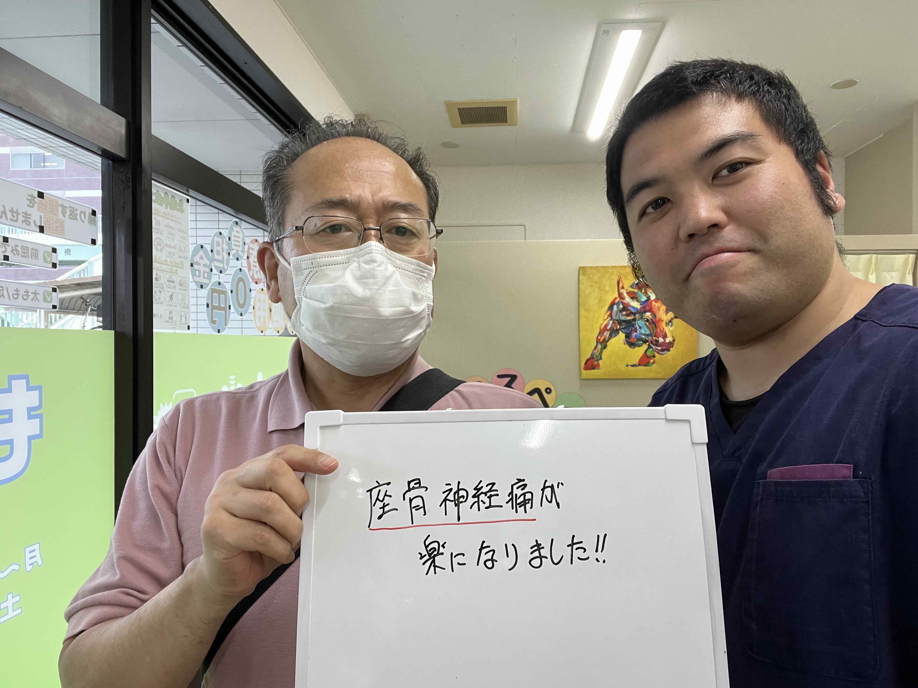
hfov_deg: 73.9
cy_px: 344
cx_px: 459
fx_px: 610
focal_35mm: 23
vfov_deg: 58.9
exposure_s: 1/50
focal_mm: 2.71
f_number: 2.2
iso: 100
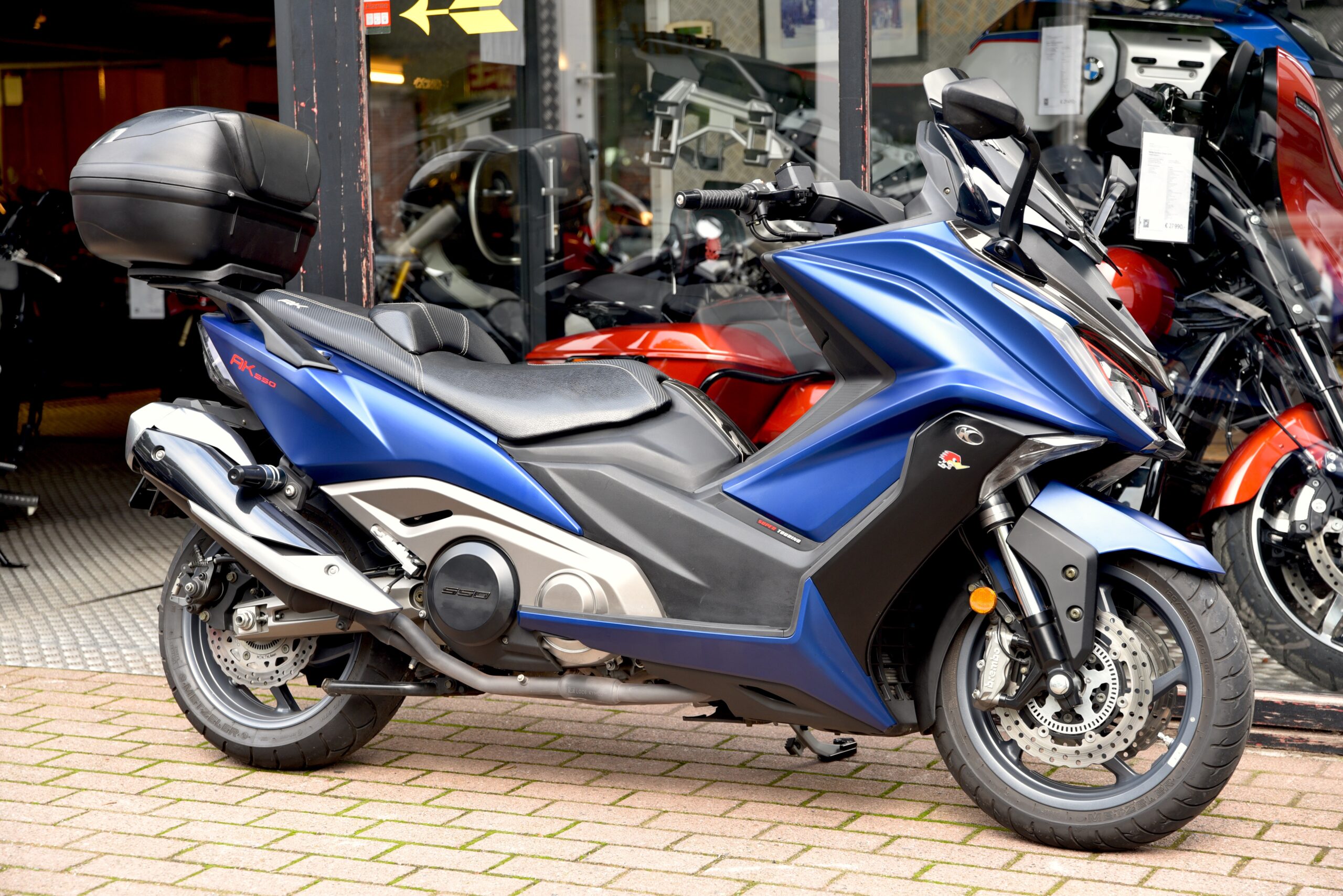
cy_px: 448
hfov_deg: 28.8
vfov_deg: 19.5
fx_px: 2612
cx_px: 672
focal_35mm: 70
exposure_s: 1/60
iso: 200
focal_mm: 70
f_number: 4
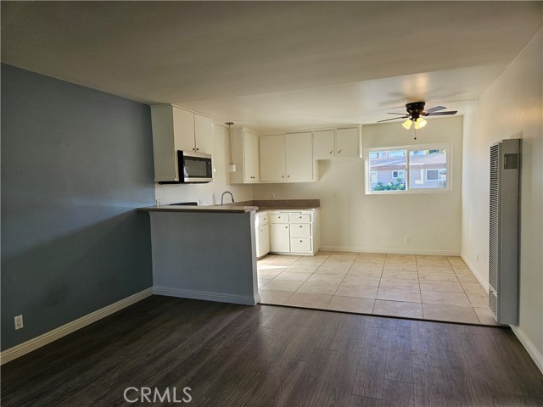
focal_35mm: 23
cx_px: 272
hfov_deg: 73.9
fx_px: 361
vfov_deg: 58.9
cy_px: 204
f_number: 1.8
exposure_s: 1/120
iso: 50
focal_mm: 5.4
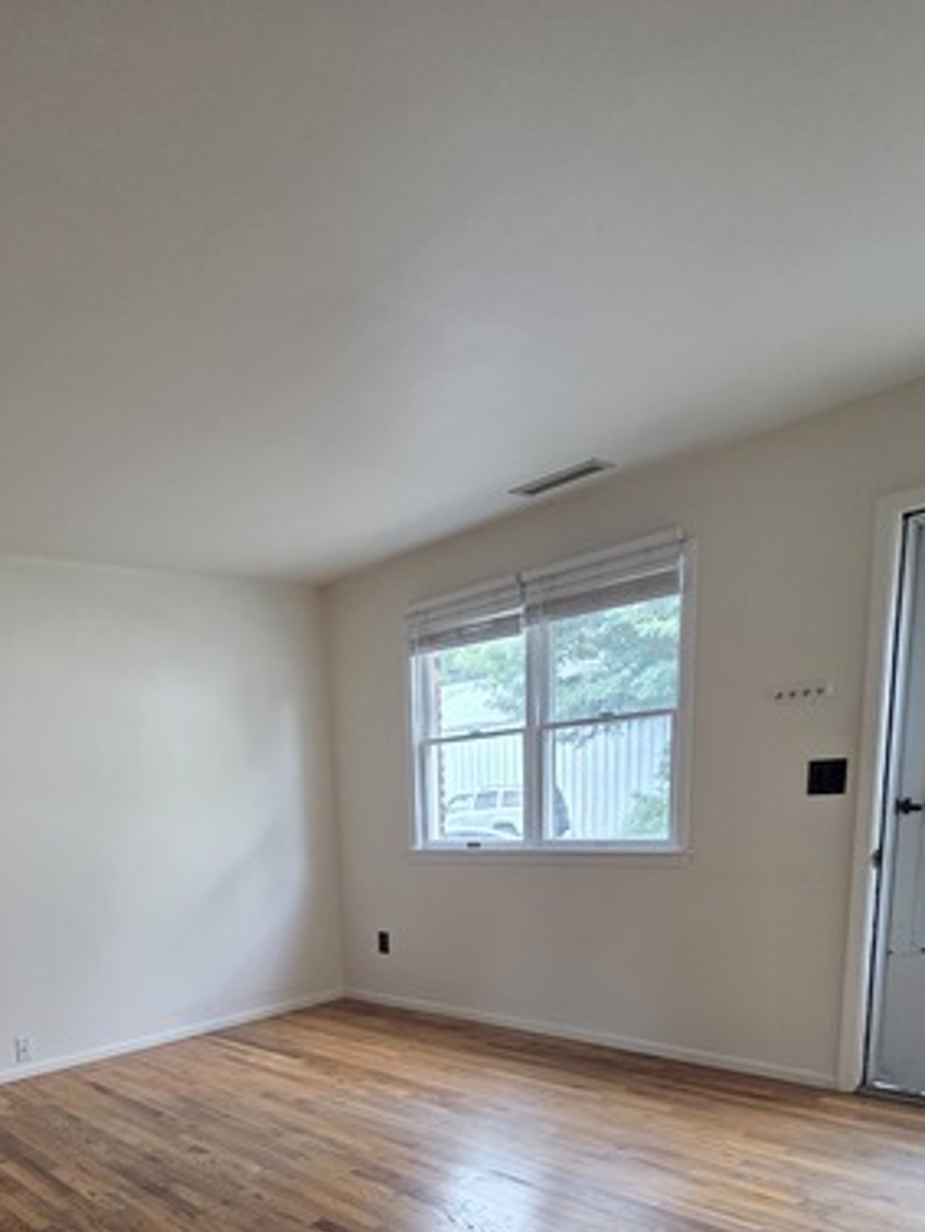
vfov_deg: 66.6
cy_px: 998
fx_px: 819
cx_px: 258
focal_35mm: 23
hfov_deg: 56.6
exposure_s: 1/120
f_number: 2.2
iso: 250
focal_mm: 2.2
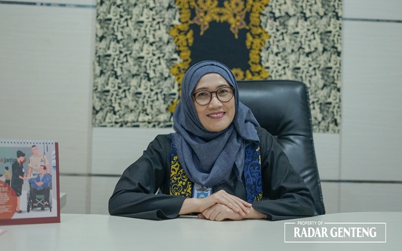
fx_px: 570
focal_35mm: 52
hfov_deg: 38.9
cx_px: 202
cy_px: 117
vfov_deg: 24.9
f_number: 2.2
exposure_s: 1/250
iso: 2500
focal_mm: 50
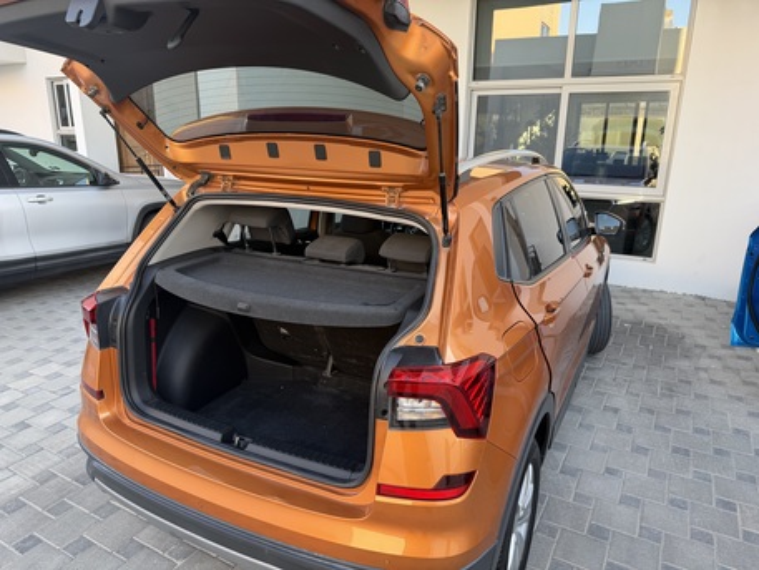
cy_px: 285
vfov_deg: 56.8
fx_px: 526
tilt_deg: -15.9
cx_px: 380
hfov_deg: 71.6
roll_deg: -0.2
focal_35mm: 24
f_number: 1.78
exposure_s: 1/121
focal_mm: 6.76
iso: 64
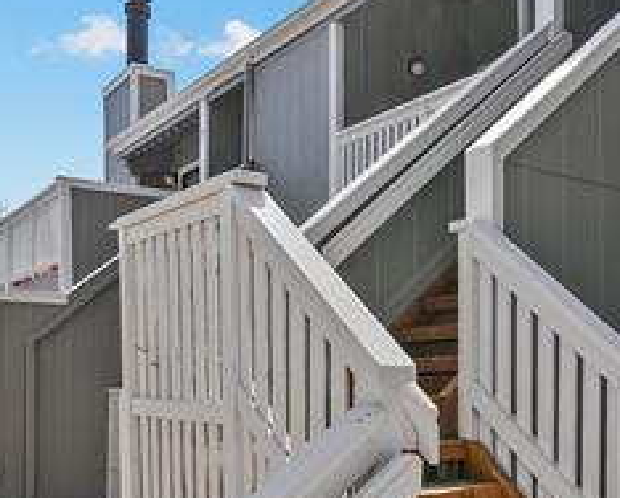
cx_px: 413
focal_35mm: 41
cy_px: 277
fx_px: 754
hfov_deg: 44.1
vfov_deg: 36.5
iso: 500
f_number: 8
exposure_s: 1/160
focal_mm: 16
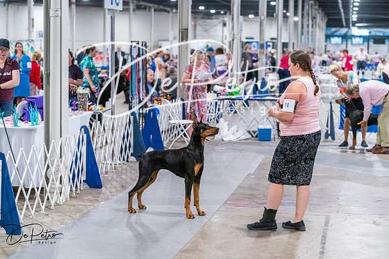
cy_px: 130
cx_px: 194
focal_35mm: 79
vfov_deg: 17.3
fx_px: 854
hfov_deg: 25.7
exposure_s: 1/320
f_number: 3.2
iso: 6400
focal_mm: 79
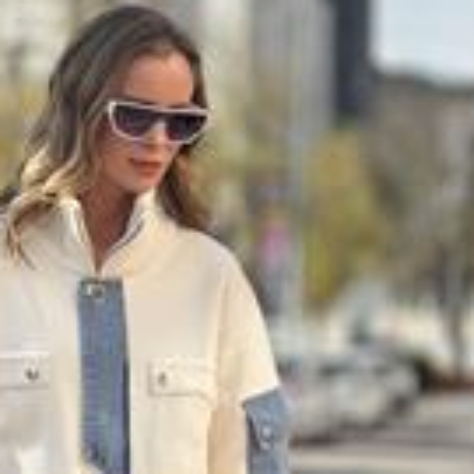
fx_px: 2014
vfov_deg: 13.4
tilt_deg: -0.8
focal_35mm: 130
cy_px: 237
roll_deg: -0.6
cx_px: 60
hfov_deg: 13.3
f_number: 1.78
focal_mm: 6.86
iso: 100
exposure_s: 1/4785
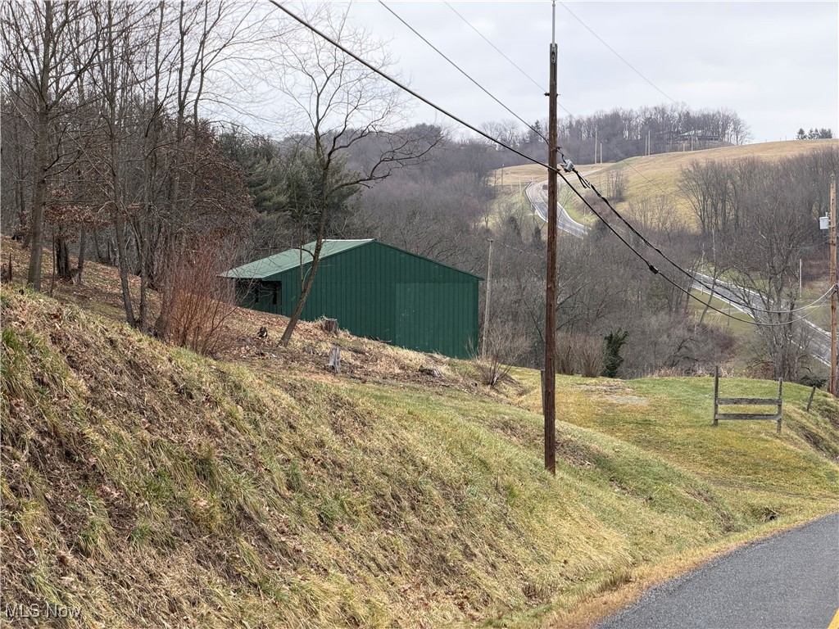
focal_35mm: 100
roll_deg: +1.1
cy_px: 314
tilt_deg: -2.1
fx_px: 2424
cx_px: 420
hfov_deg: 19.6
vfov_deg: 14.8
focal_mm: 16.89
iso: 50
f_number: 2.8
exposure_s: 1/121
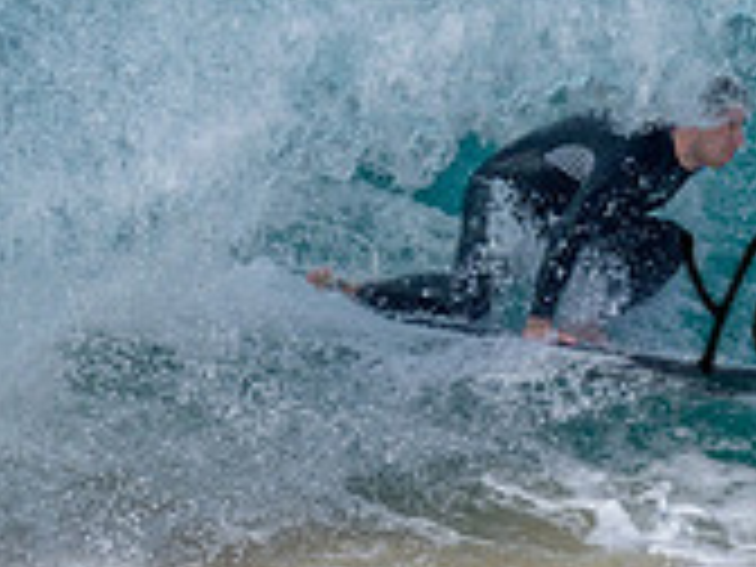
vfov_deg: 0.4
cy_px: 205
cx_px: 655
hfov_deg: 0.5
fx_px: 79933
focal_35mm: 3660
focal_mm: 800
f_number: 6.3
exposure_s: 1/2000
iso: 220
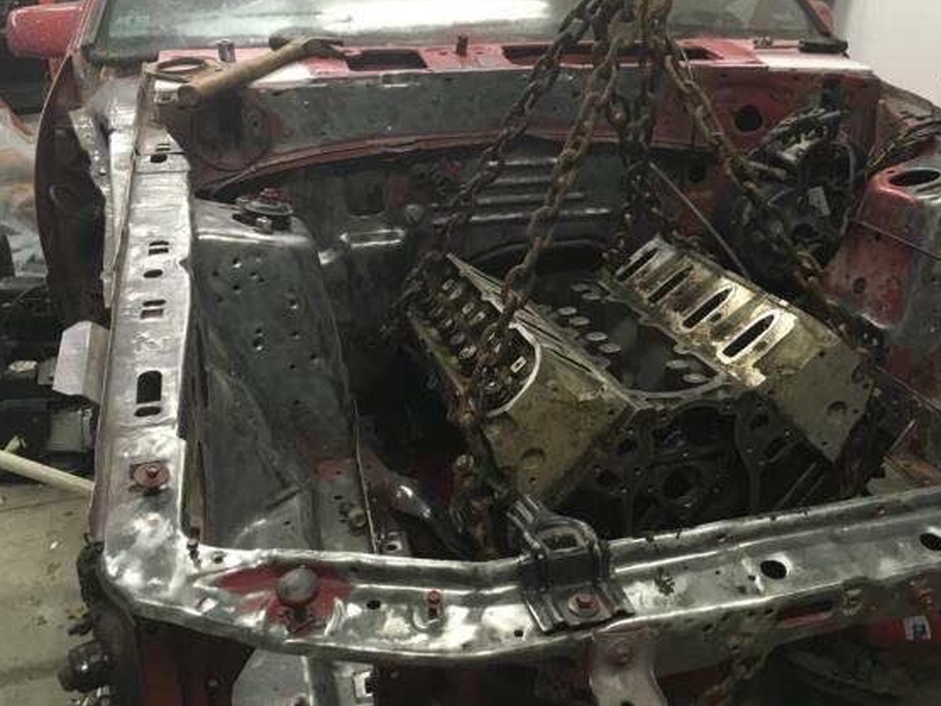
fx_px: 979
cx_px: 528
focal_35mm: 36
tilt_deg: -22.9
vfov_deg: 39.4
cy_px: 269
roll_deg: -1.2
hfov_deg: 51.2
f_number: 2.2
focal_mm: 4.15
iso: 200
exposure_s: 1/24
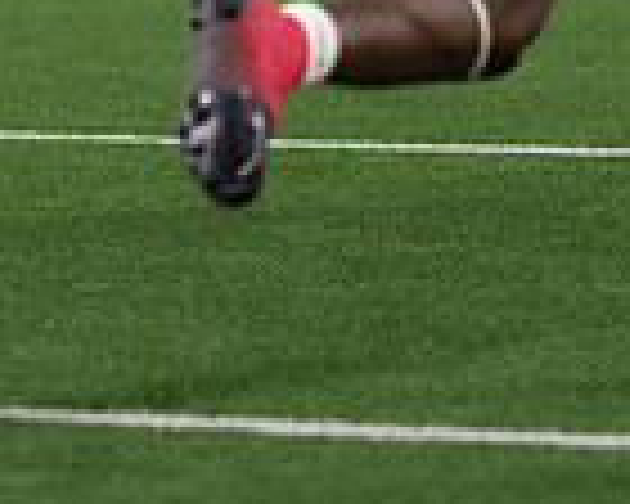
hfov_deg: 2.4
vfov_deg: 1.9
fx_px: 14935
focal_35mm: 801
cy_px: -366
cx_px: -396
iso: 1000
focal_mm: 135
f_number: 1.8
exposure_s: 1/1250
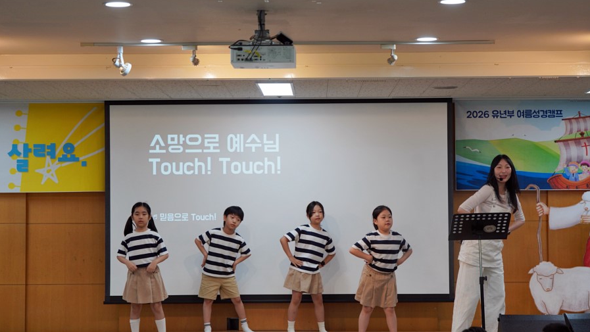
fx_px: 1299
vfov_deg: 14.6
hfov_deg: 25.6
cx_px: 295
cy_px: 178
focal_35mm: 83
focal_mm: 79
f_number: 4
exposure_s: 1/160
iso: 500
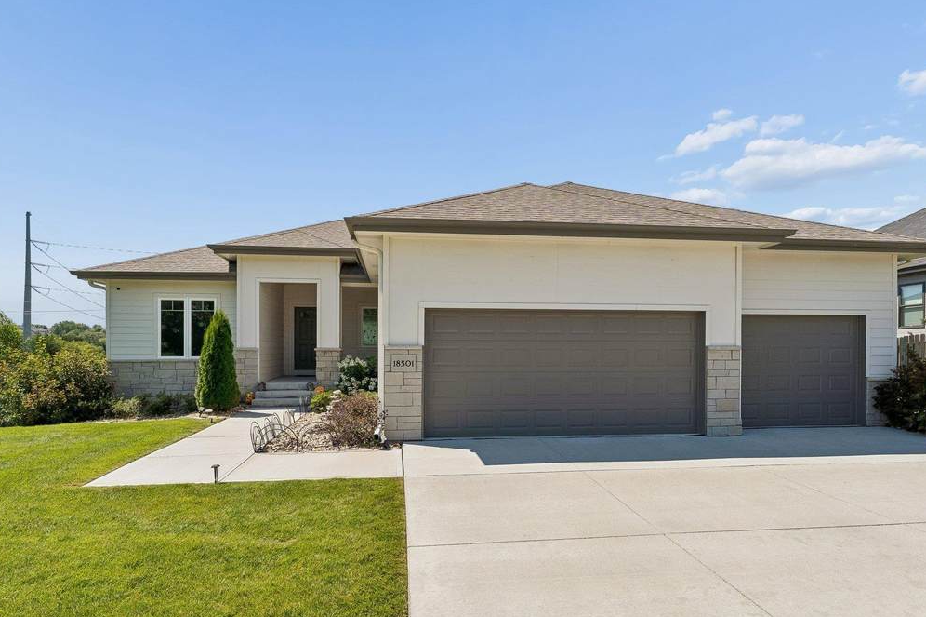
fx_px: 463
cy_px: 273
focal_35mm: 18
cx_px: 448
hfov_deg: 90.0
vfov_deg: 67.1
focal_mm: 14
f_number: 8
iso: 200
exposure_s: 1/1000
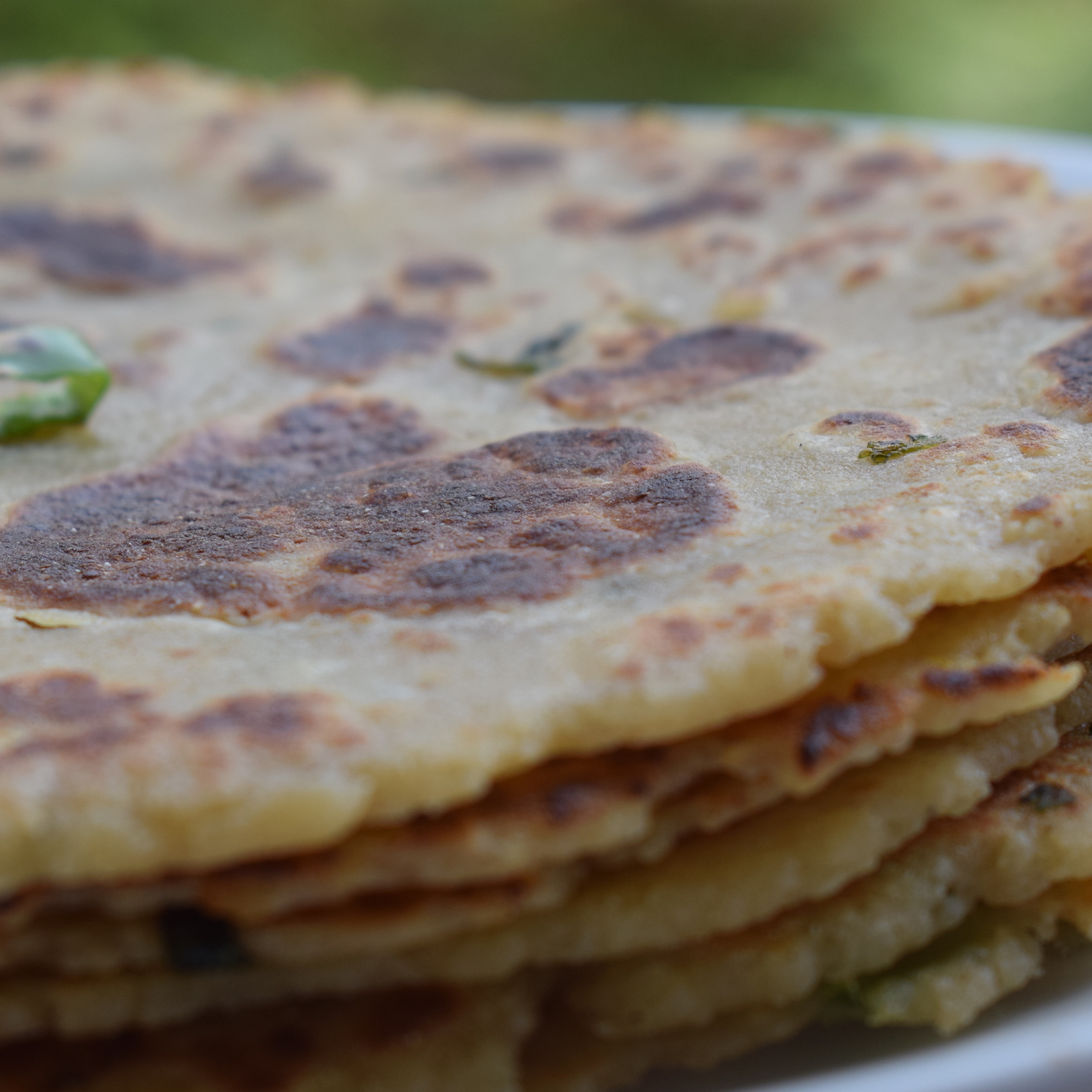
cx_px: 447
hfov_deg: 14.8
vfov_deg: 14.8
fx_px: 4211
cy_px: 547
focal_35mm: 118
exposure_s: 1/250
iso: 280
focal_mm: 52
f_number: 8
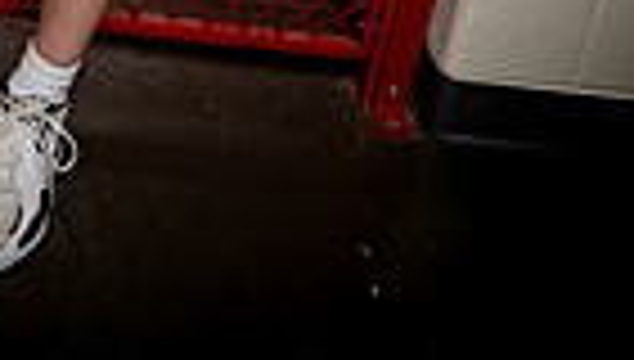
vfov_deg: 11.5
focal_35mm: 80
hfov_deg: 26.1
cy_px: -594
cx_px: 139
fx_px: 1348
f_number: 5
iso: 400
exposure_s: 1/250
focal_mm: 24
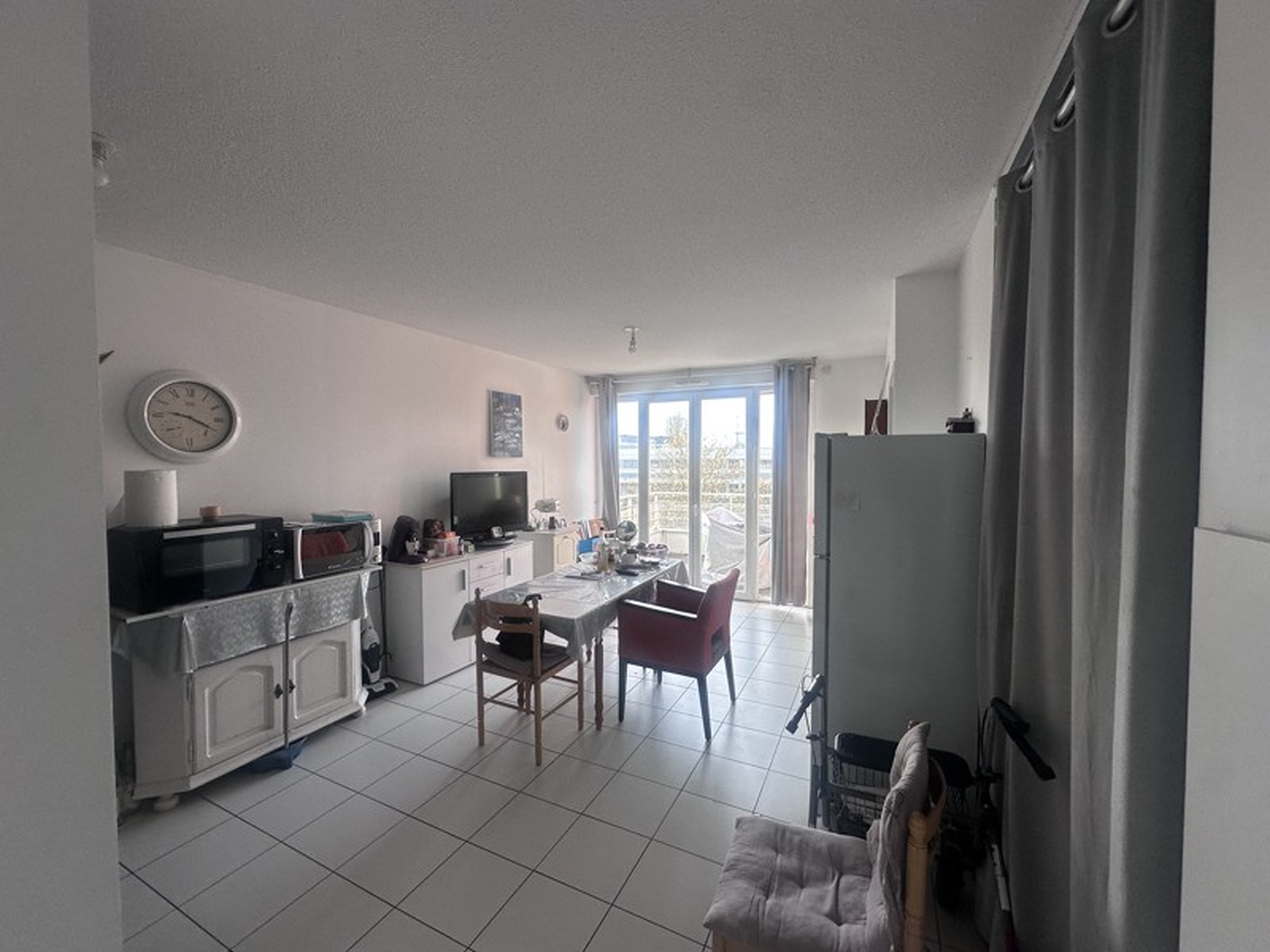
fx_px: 514
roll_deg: -0.3
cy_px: 476
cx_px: 635
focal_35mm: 14
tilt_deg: -2.0
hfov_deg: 102.1
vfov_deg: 85.7
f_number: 2.2
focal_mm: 2.22
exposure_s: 1/99
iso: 64
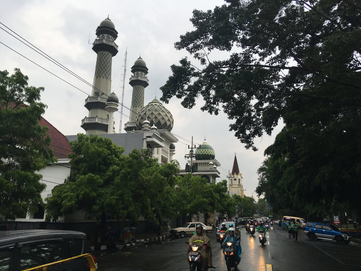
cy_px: 136
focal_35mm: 29
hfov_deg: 61.7
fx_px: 302
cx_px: 180
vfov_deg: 48.2
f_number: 2.2
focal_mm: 4.15
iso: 25
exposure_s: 1/208
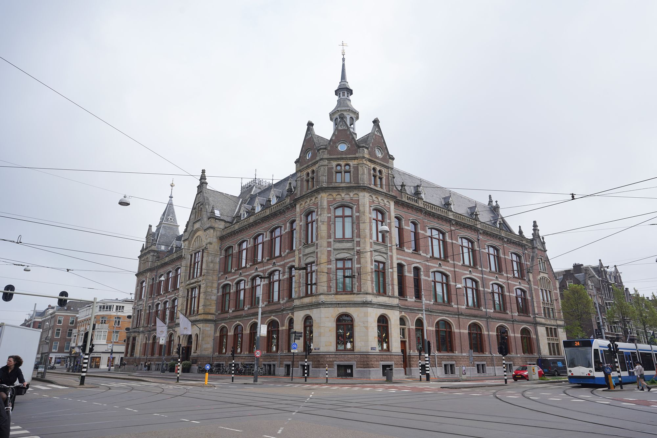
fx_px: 438
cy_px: 219
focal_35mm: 24
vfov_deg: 53.1
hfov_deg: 73.7
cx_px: 328
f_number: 9
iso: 100
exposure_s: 1/100
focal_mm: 24
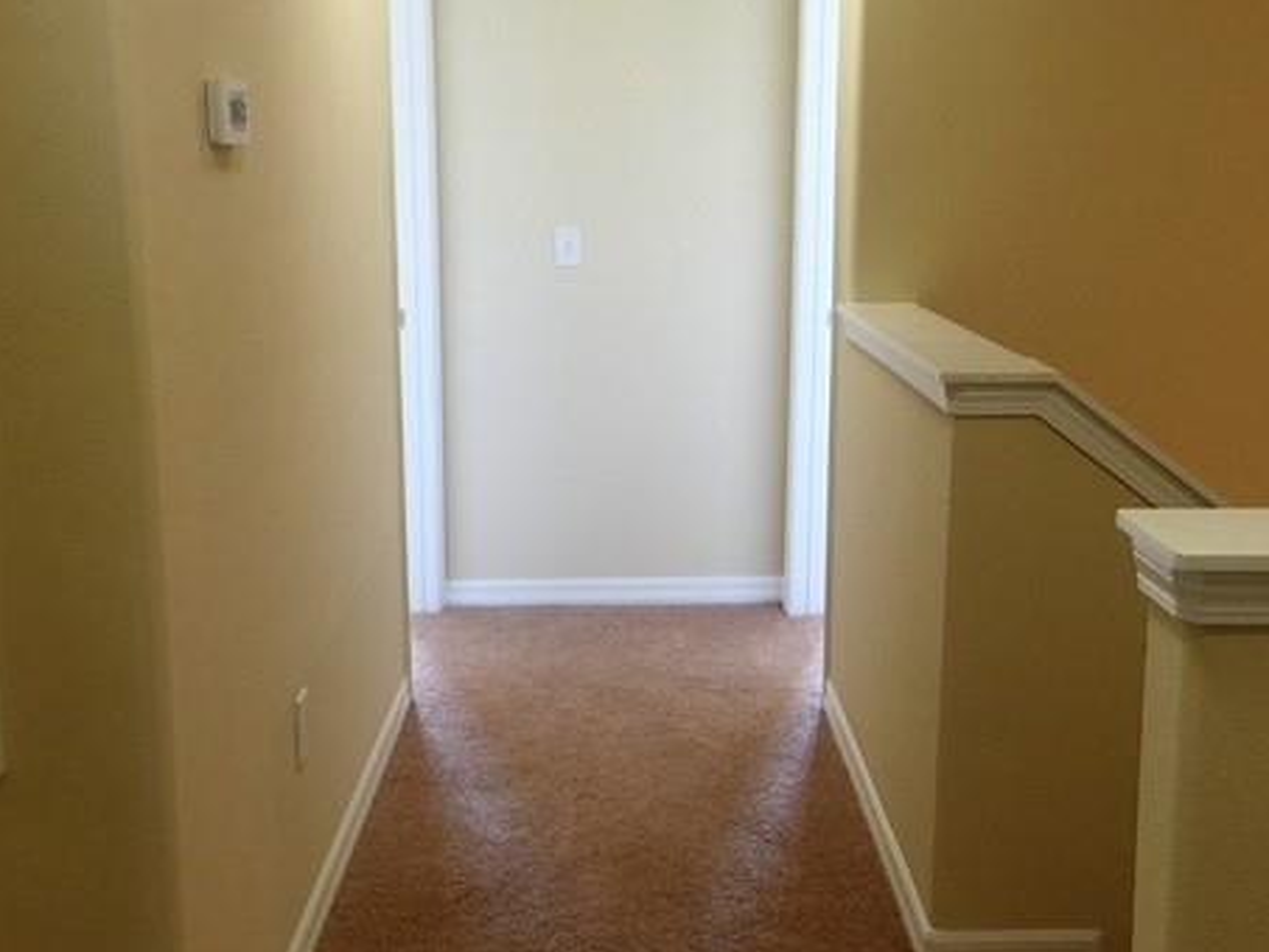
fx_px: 1503
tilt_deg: -9.2
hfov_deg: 45.7
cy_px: 487
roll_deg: -1.2
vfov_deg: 35.2
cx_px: 667
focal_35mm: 41
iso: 50
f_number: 2.2
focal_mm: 4.15
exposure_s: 1/30
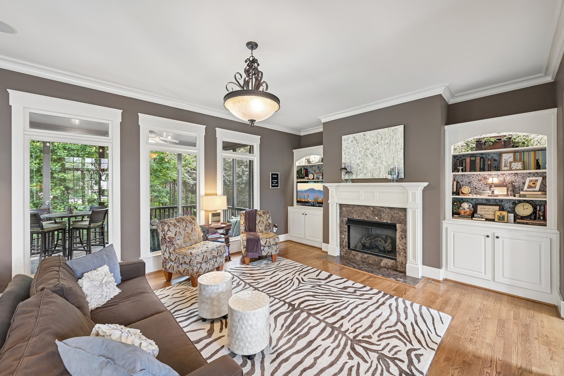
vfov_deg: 81.2
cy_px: 188
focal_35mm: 14
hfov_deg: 104.3
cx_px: 282
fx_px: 219
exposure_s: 1/6
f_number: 8
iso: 400
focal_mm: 14
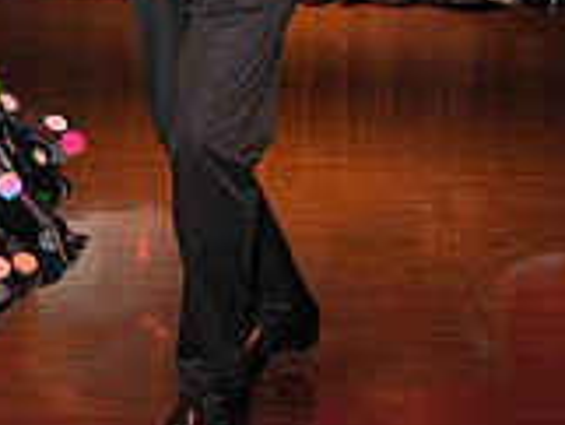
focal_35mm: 121
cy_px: -130
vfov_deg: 11.9
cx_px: 16
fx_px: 1976
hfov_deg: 16.0
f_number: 4
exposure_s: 1/200
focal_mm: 35
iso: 4000
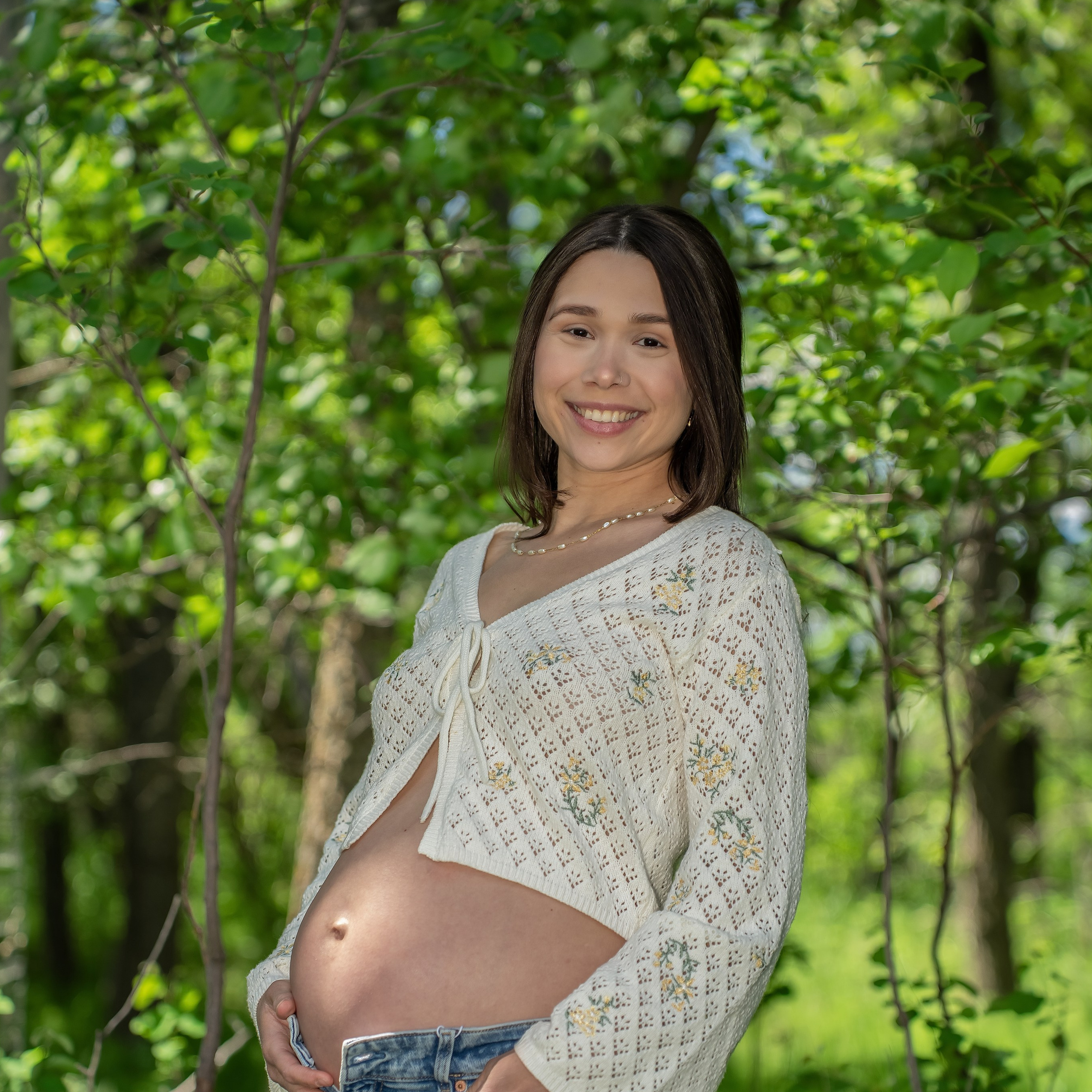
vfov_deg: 18.1
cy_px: 665
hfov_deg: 18.1
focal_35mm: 96
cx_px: 546
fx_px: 3426
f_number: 2.8
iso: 64
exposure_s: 1/320
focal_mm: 75
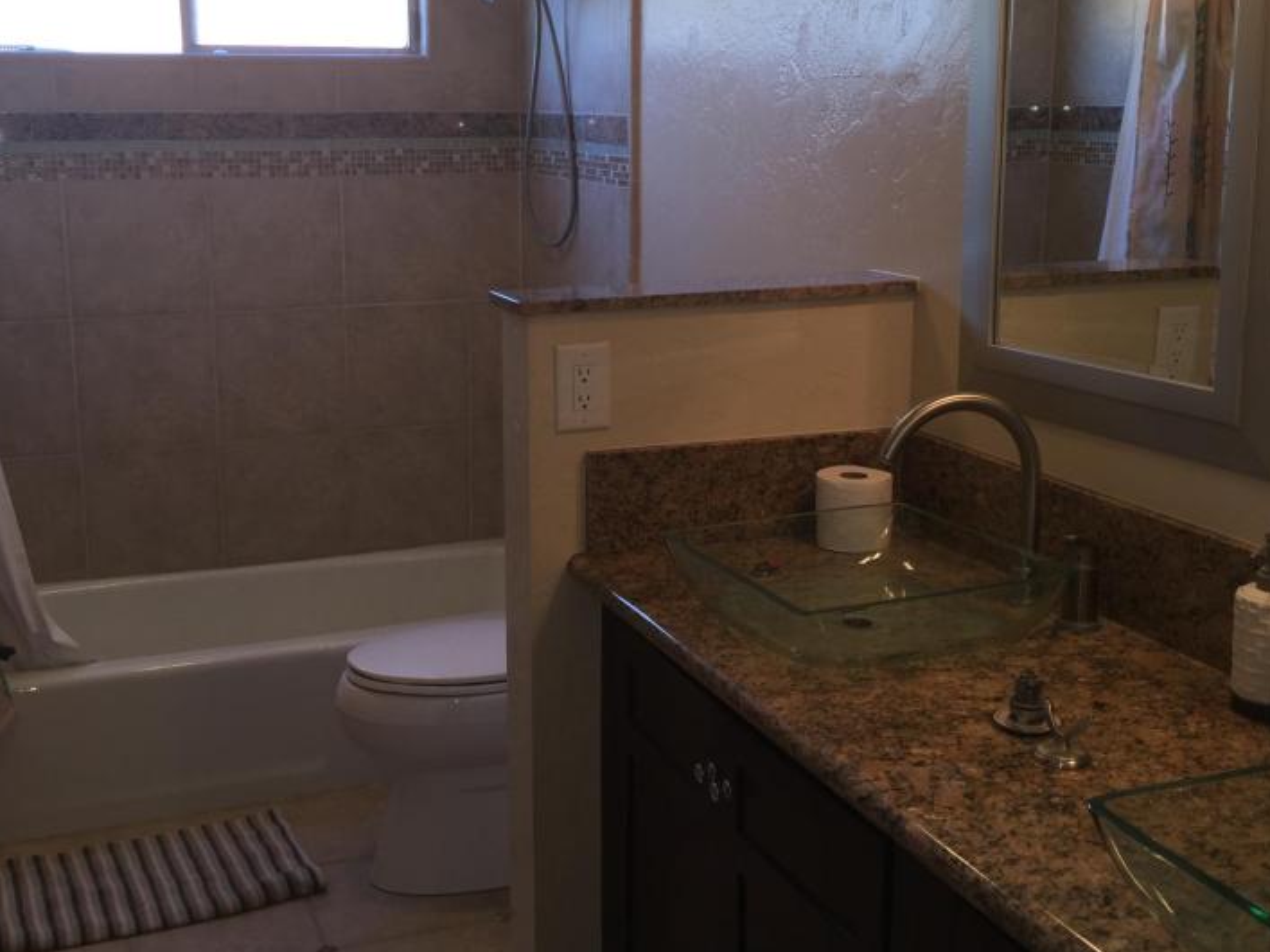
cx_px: 589
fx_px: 1541
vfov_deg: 34.3
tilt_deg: -10.7
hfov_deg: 44.8
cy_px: 424
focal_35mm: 42
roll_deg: -0.9
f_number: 2.2
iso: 32
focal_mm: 4.15
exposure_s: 1/43
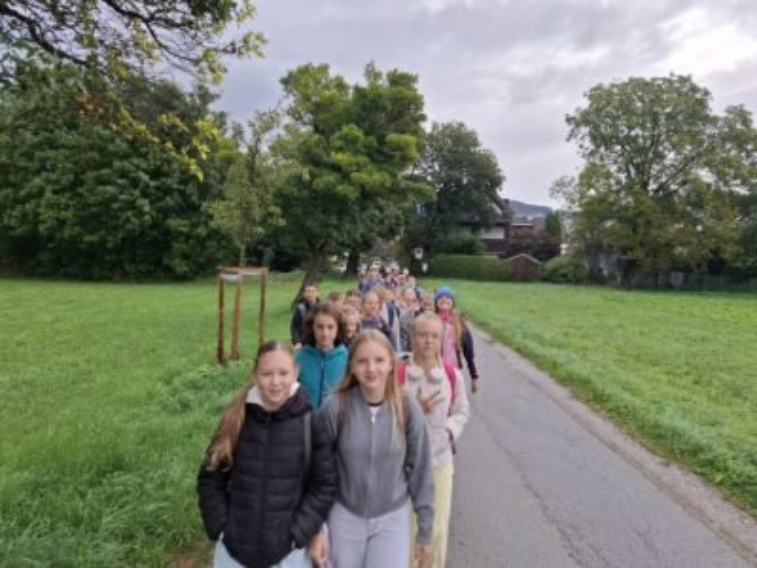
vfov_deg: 58.9
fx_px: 503
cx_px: 378
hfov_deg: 73.9
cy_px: 284
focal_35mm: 23
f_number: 1.8
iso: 50
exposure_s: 1/135
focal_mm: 5.54
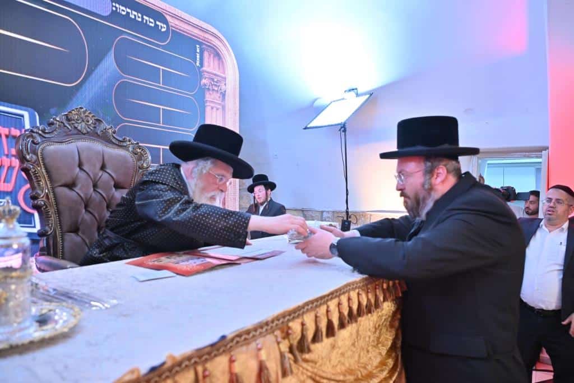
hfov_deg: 73.7
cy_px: 192
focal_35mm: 24
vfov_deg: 53.1
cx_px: 287
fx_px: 383
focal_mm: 24
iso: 1250
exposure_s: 1/200
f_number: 4
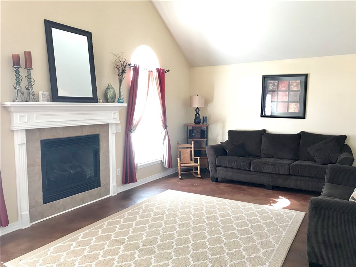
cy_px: 134
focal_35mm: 28
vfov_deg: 49.7
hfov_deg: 63.4
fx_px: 288
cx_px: 178
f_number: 1.8
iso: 40
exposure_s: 1/24
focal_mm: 3.99
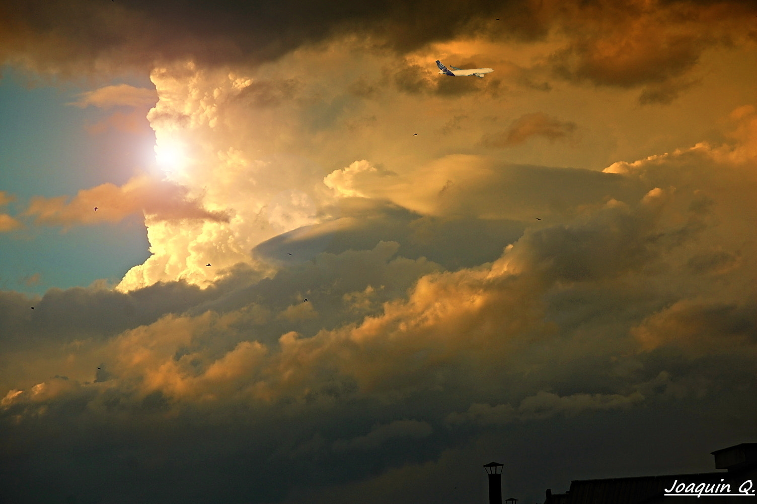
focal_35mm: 174
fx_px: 3656
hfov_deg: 11.8
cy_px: 252
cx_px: 378
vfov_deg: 7.9
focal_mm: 116
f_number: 6.3
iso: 200
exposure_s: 1/640
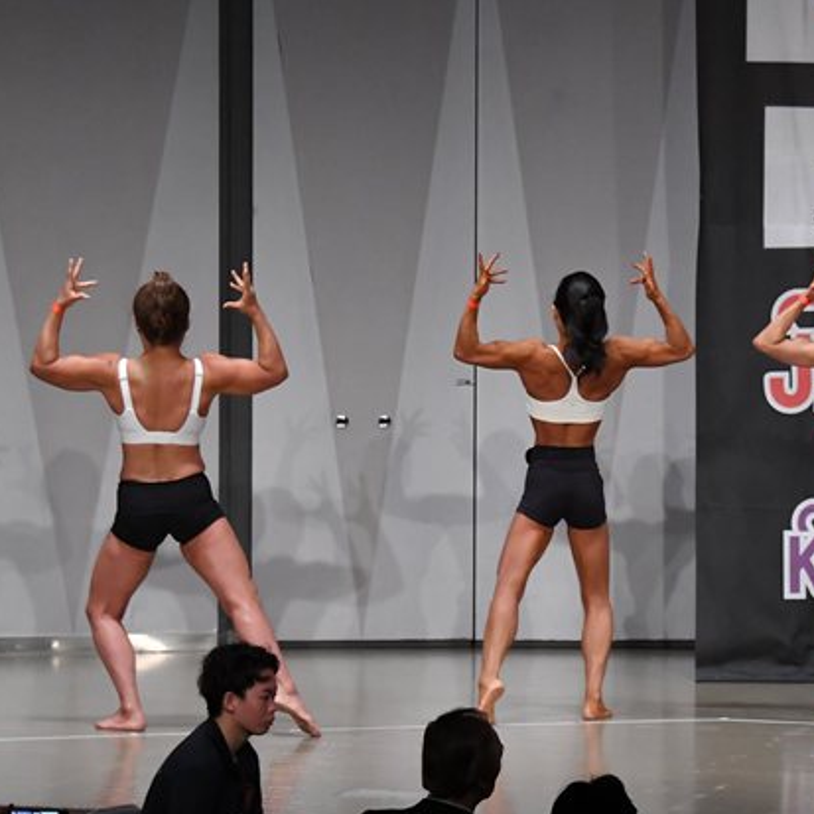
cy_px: 380
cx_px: 470
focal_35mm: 215
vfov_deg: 8.1
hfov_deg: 8.1
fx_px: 5720
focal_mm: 90
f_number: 5.6
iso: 4000
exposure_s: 1/400
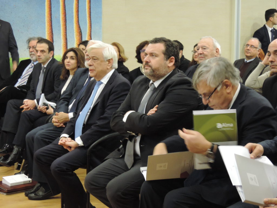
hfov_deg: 26.0
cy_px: 104
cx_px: 138
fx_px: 600
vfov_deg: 19.6
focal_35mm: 75
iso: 800
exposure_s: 1/20
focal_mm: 13.3
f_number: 3.9
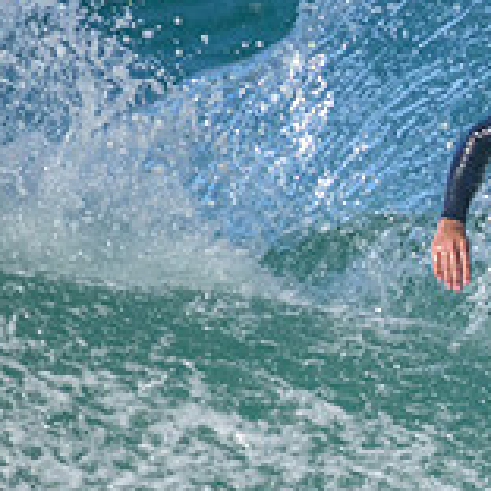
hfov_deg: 0.6
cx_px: 908
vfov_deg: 0.6
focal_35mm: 2702
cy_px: 371
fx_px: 43361
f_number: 11
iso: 3600
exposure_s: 1/2000
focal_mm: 800
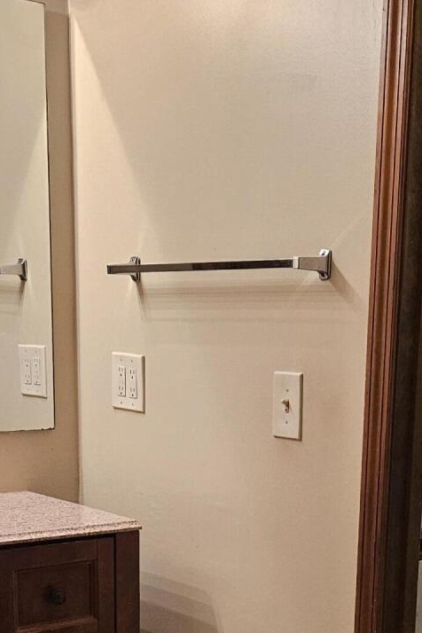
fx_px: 1178
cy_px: 608
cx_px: 266
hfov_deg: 20.3
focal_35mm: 67
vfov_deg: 28.5
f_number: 1.8
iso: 250
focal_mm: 5.4
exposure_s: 1/120
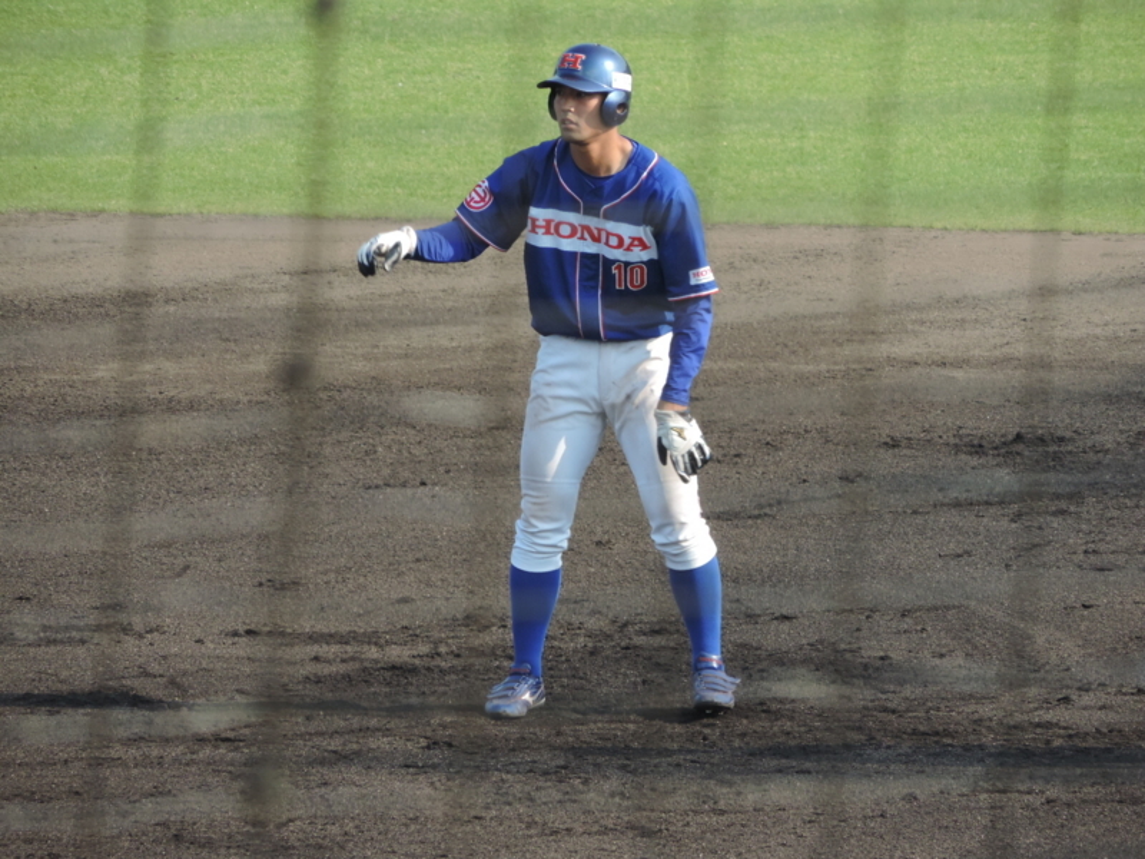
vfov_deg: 2.1
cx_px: 572
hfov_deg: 2.8
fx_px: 23154
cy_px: 430
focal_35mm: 700
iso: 200
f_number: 5
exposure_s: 1/400
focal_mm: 124.8
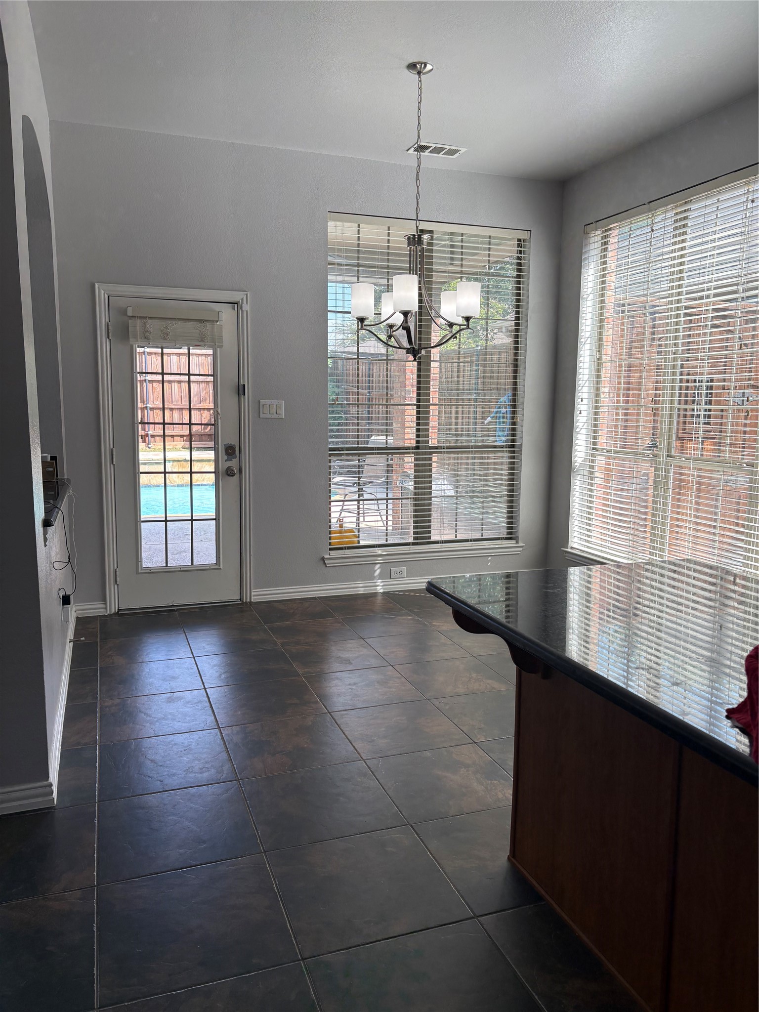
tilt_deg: -7.4
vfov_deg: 67.3
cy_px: 506
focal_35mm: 26
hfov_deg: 53.1
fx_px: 760
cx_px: 380
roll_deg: -0.1
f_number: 1.6
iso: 64
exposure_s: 1/507
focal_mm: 5.96
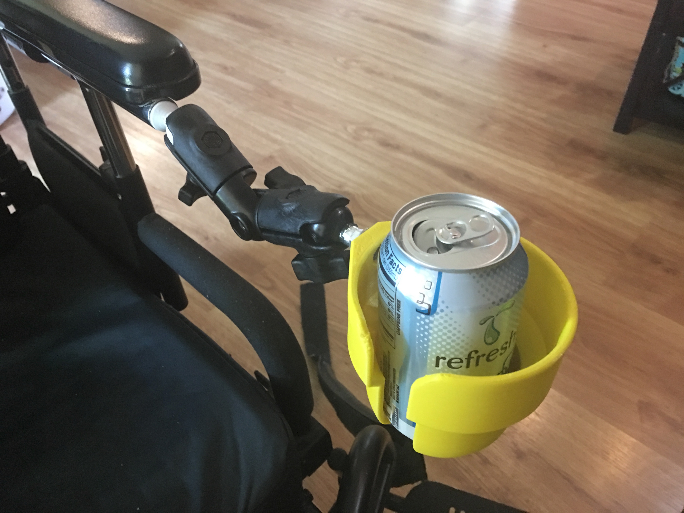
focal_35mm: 29
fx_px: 573
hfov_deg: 61.7
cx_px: 342
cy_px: 256
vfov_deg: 48.2
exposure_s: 1/4
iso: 100
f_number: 2.2
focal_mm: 4.15
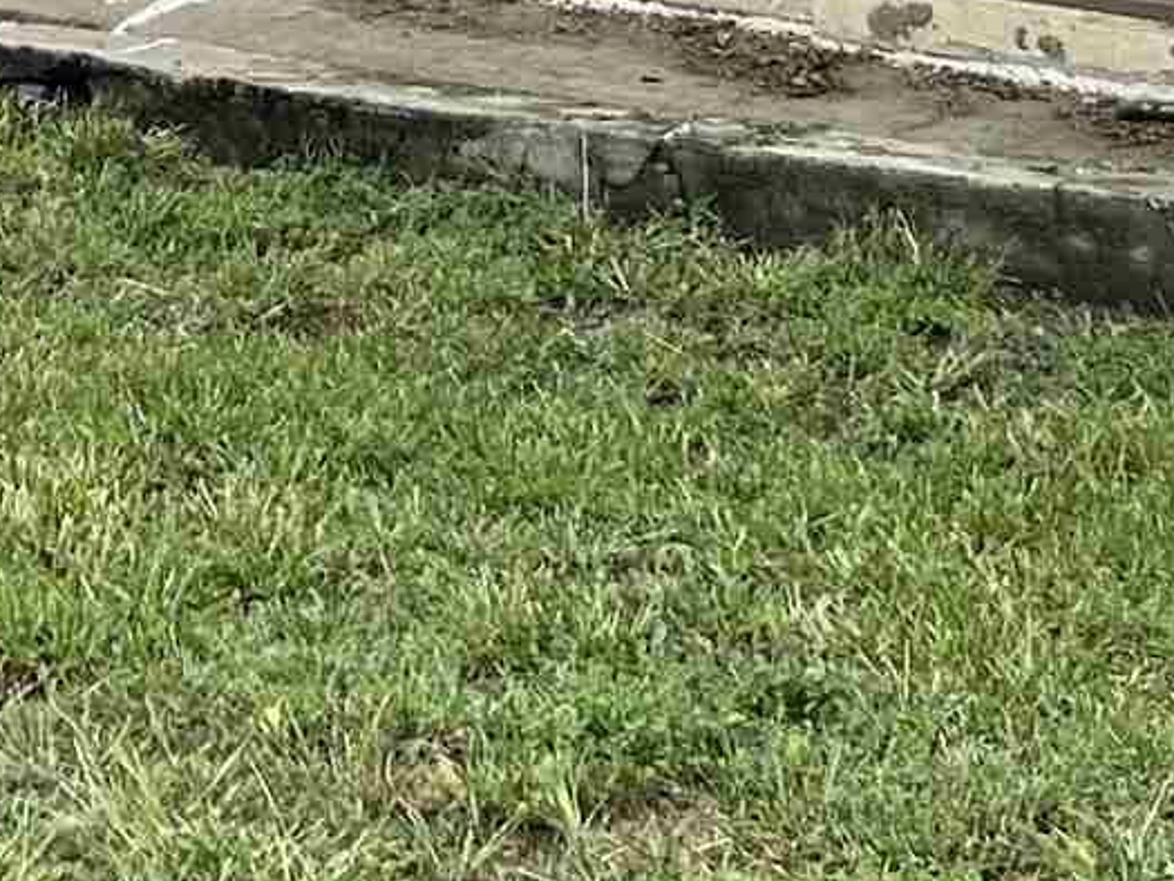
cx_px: -34
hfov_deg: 12.8
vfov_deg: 8.9
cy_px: -1203
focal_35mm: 152
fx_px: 5156
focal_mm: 5.7
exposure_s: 1/683
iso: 50
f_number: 1.5
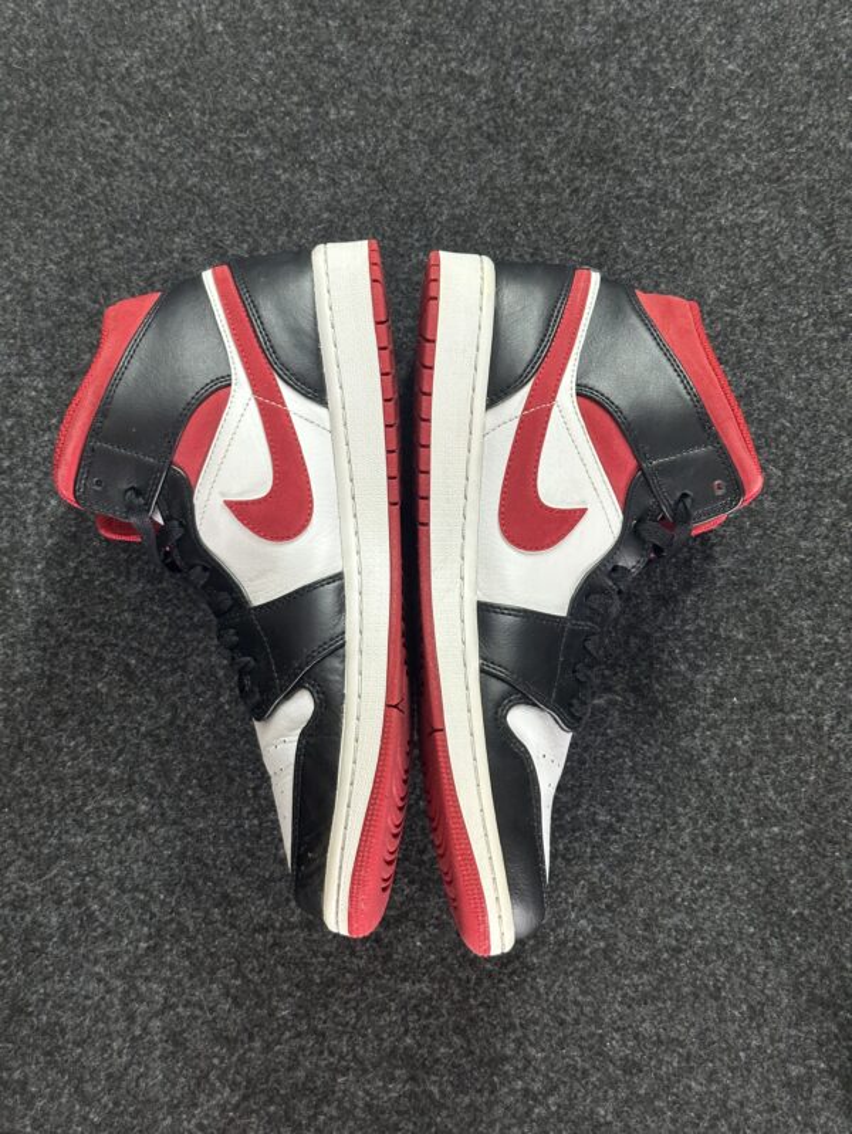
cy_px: 567
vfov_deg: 39.6
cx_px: 426
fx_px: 1574
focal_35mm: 48
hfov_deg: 30.3
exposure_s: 1/50
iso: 250
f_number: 1.78
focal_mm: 6.86
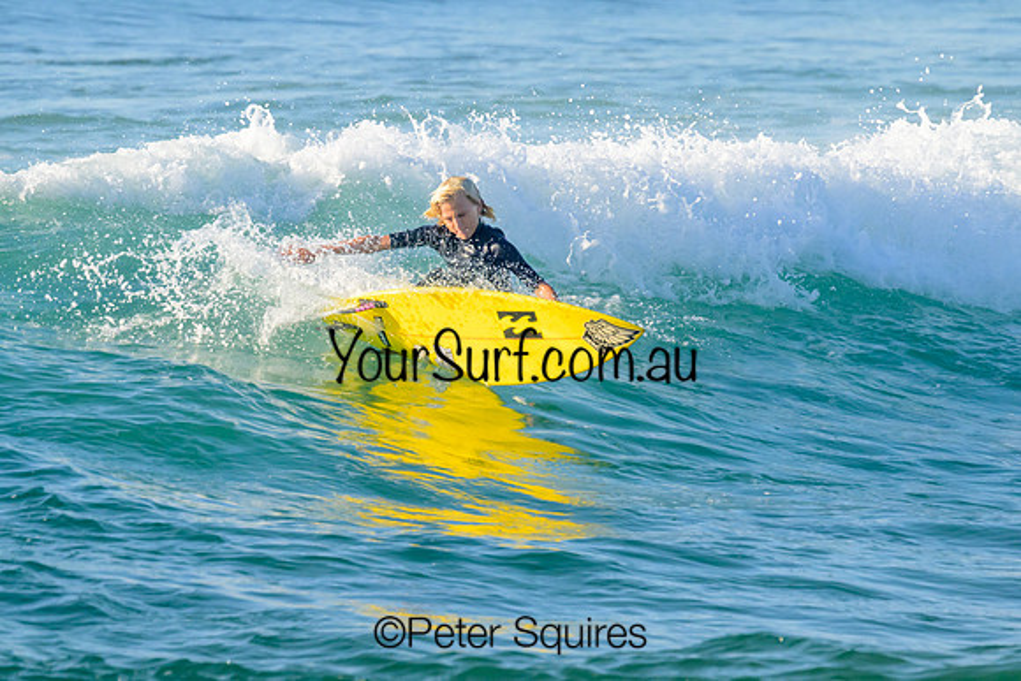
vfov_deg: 1.8
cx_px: 500
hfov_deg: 2.8
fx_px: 21235
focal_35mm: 749
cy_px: 262
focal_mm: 580
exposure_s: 1/2000
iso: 1250
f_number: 11
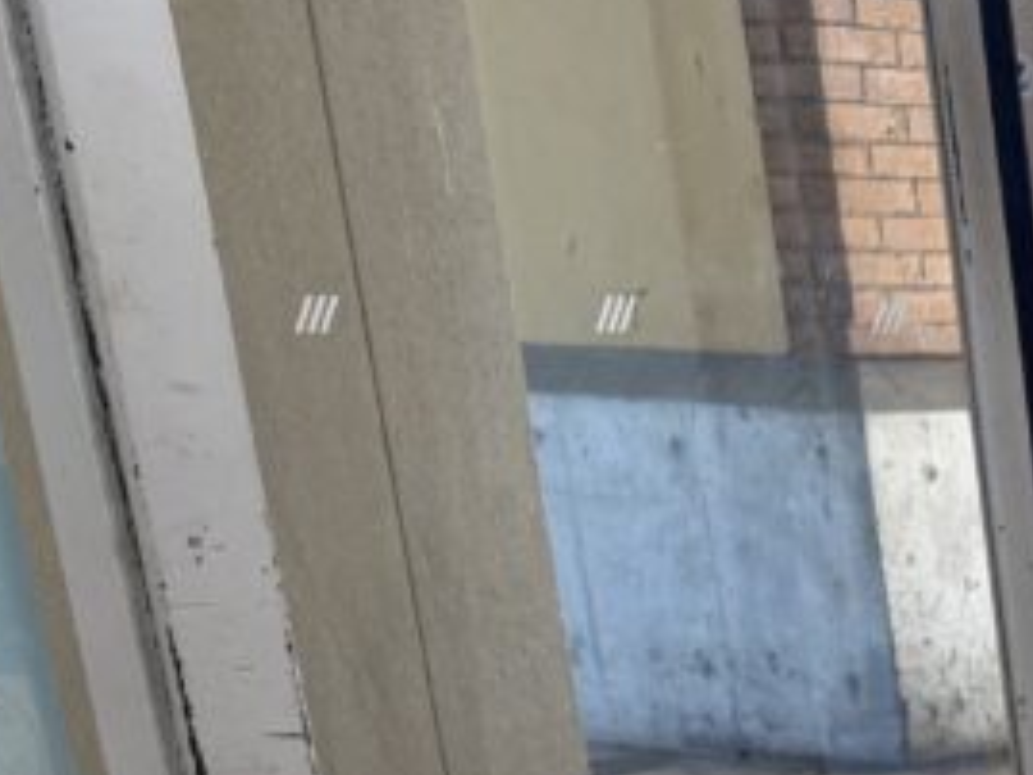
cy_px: 1753
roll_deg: -1.9
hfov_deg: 13.5
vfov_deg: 11.2
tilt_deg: -24.2
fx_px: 3403
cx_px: 2339
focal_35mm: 114
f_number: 1.78
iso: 50
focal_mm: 6.76
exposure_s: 1/120
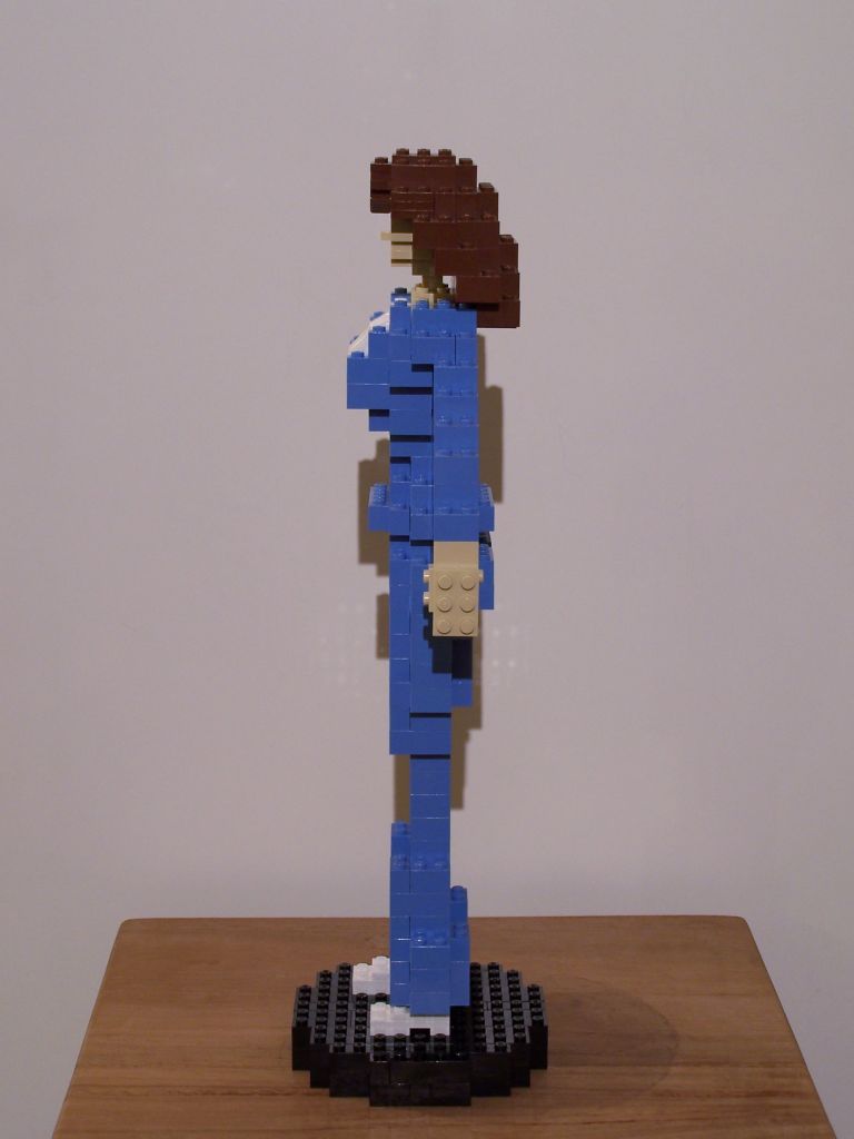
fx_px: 2204
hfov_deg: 21.9
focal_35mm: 67
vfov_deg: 29.0
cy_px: 570
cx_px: 427
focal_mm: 11.1
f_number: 3.2
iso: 80
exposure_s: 1/3
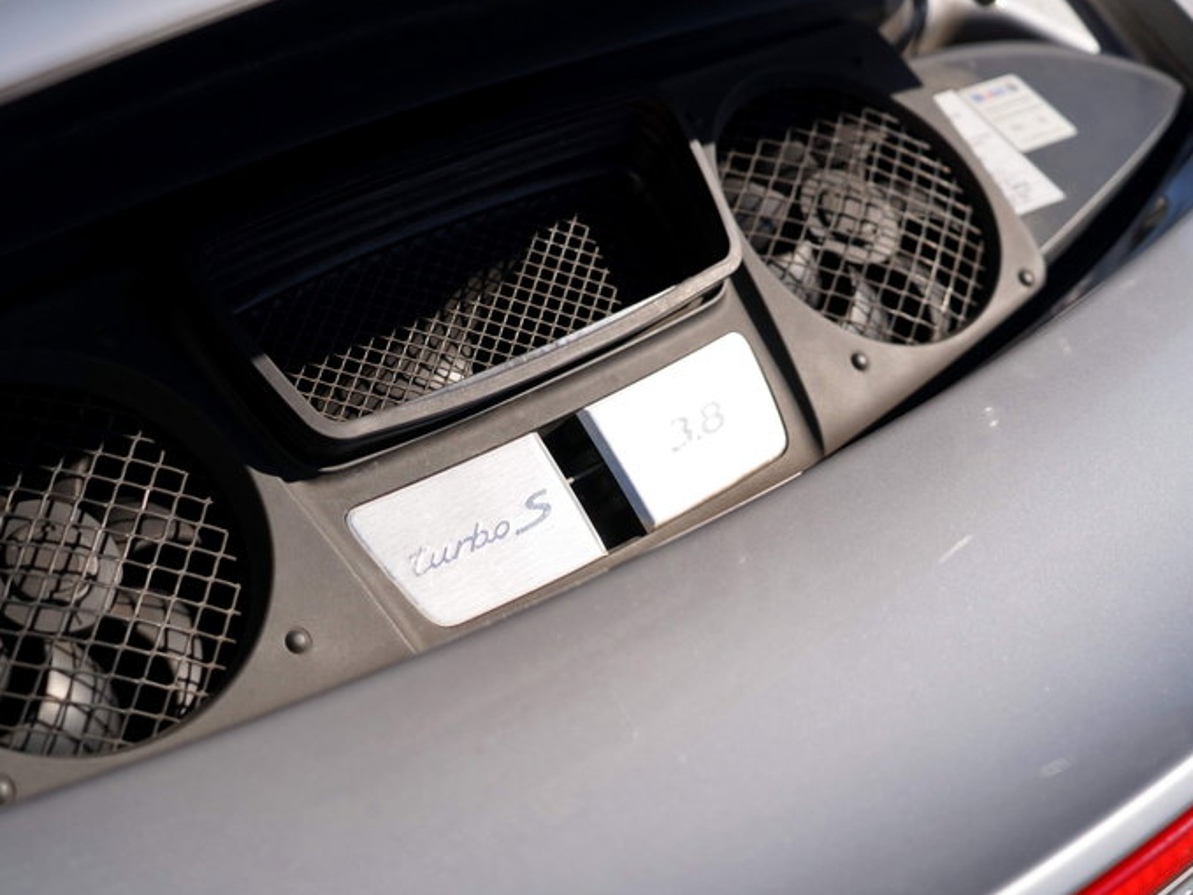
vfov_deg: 23.6
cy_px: 448
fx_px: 2136
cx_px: 543
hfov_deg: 31.2
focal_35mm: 62
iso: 100
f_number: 4
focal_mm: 57
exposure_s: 1/3200
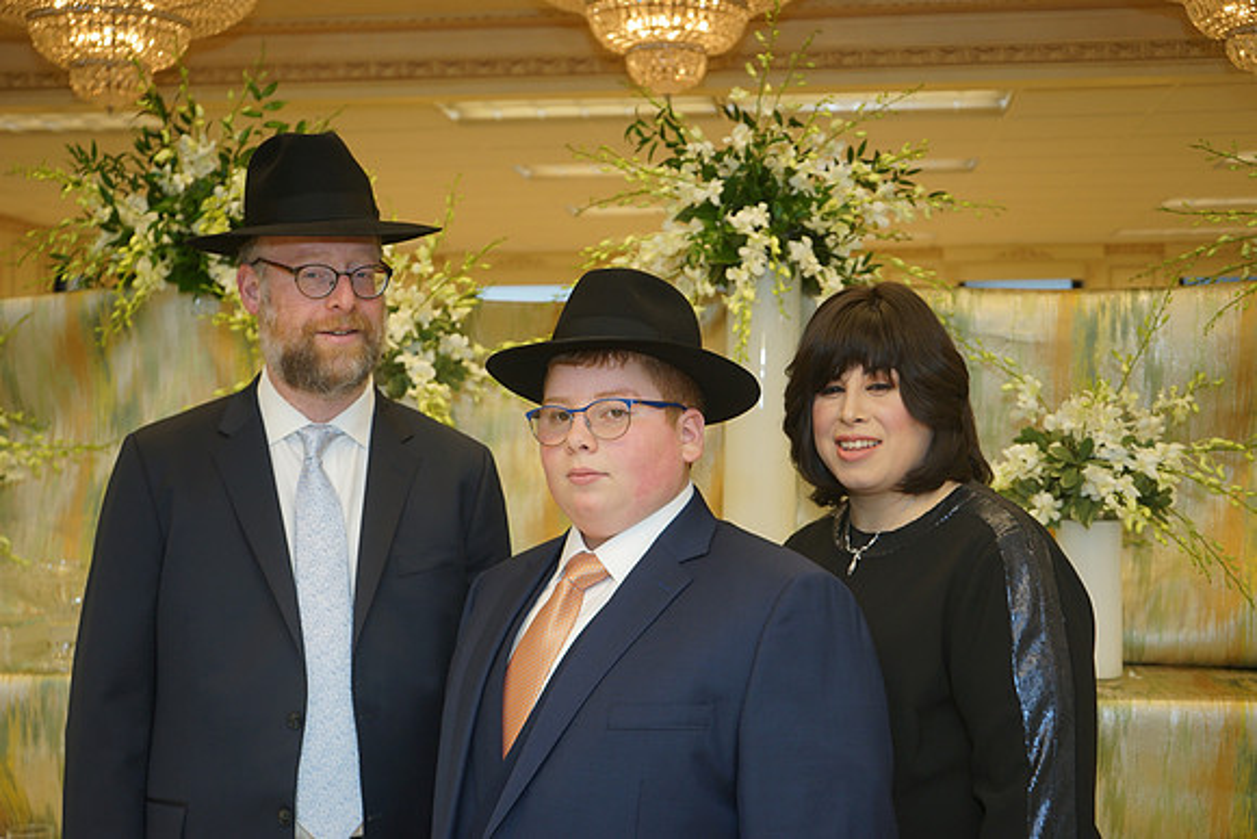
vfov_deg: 28.1
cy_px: 420
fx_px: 1676
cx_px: 628
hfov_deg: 41.1
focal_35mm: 48
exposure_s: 1/100
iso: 400
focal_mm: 48
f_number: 5
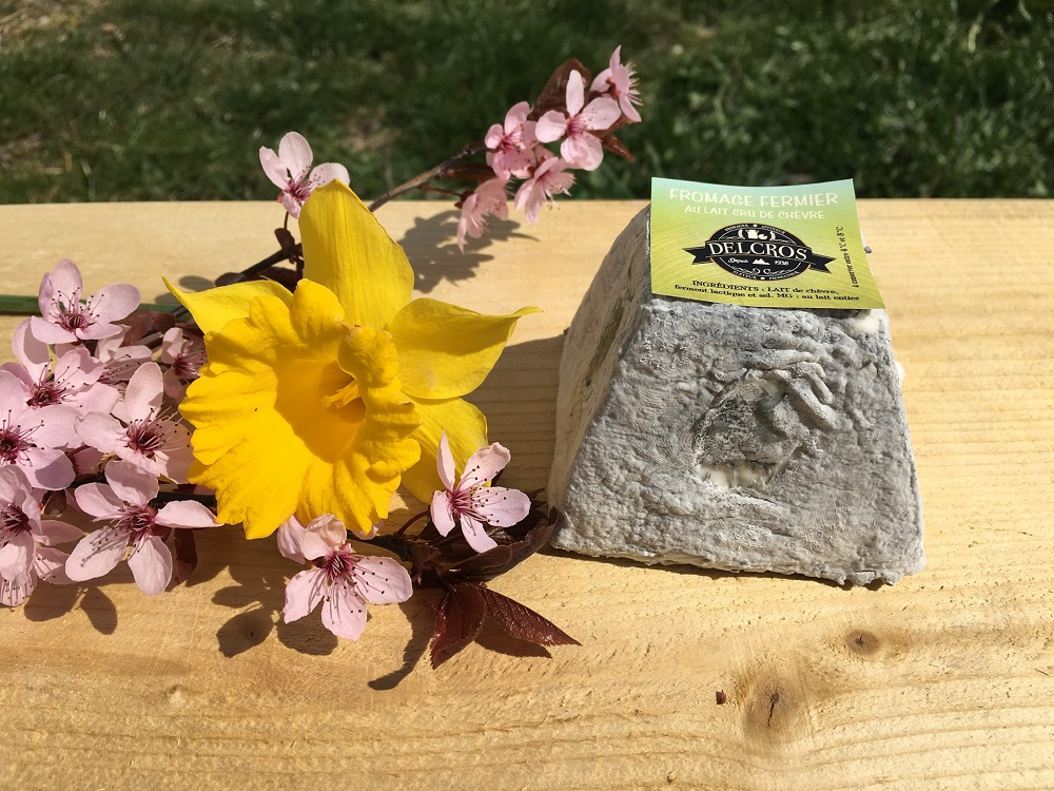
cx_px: 527
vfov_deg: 48.2
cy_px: 396
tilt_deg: -38.1
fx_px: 883
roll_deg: +1.9
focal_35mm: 29
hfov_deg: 61.7
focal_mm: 4.15
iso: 25
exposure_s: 1/3497
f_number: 2.2
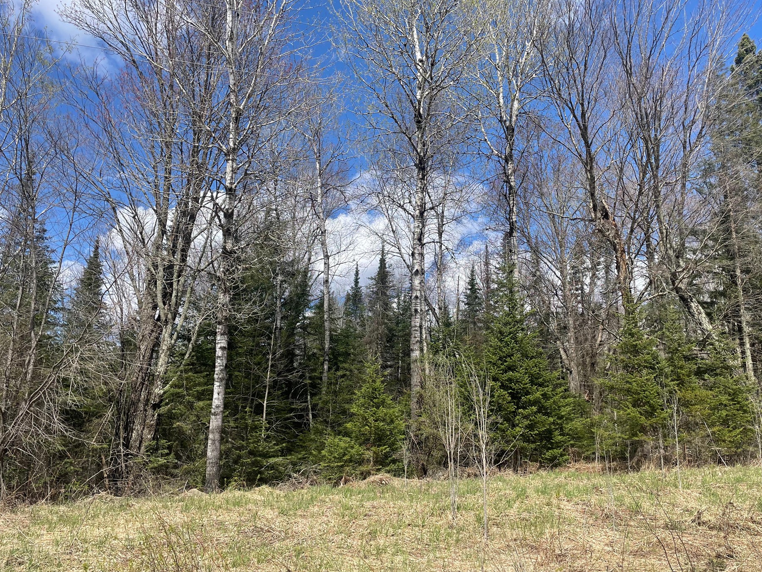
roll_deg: +0.5
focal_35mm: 29
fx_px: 638
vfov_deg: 48.2
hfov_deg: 61.6
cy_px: 288
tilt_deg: +13.4
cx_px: 412
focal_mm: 4.2
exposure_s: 1/2817
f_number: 1.6
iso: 32
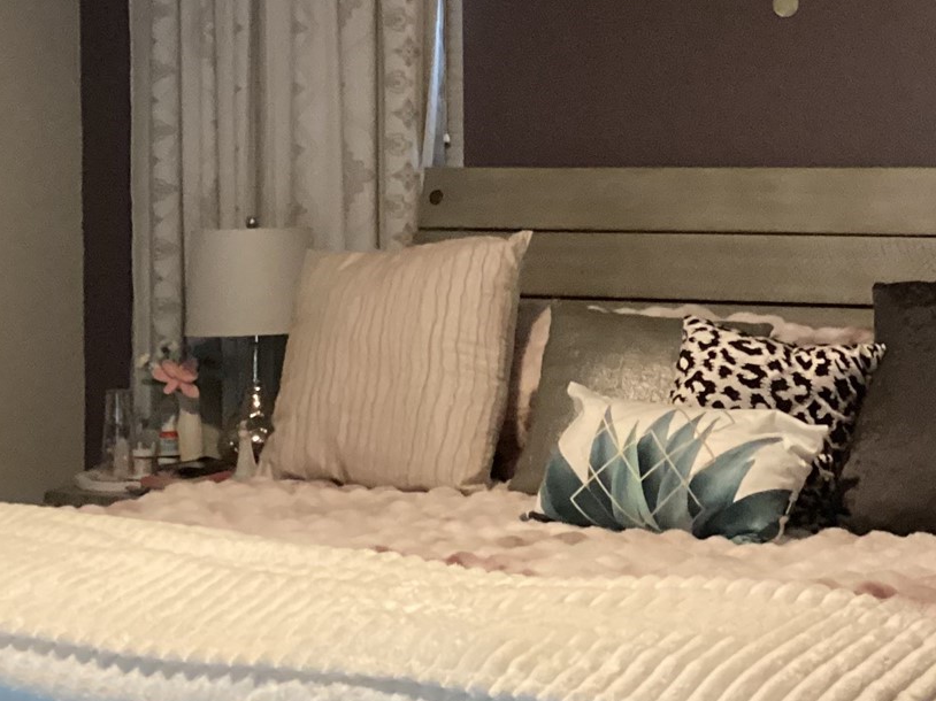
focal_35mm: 78
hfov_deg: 24.6
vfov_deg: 18.9
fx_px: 2108
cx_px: 770
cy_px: 268
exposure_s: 1/20
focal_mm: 3.3
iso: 640
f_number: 2.4
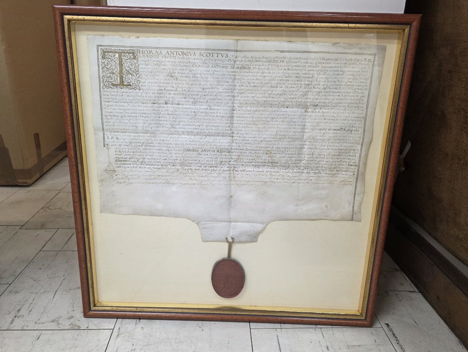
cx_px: 232
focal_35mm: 24
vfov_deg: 56.8
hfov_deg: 71.6
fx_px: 325
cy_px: 180
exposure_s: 1/100
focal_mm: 6.3
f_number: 1.7
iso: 250
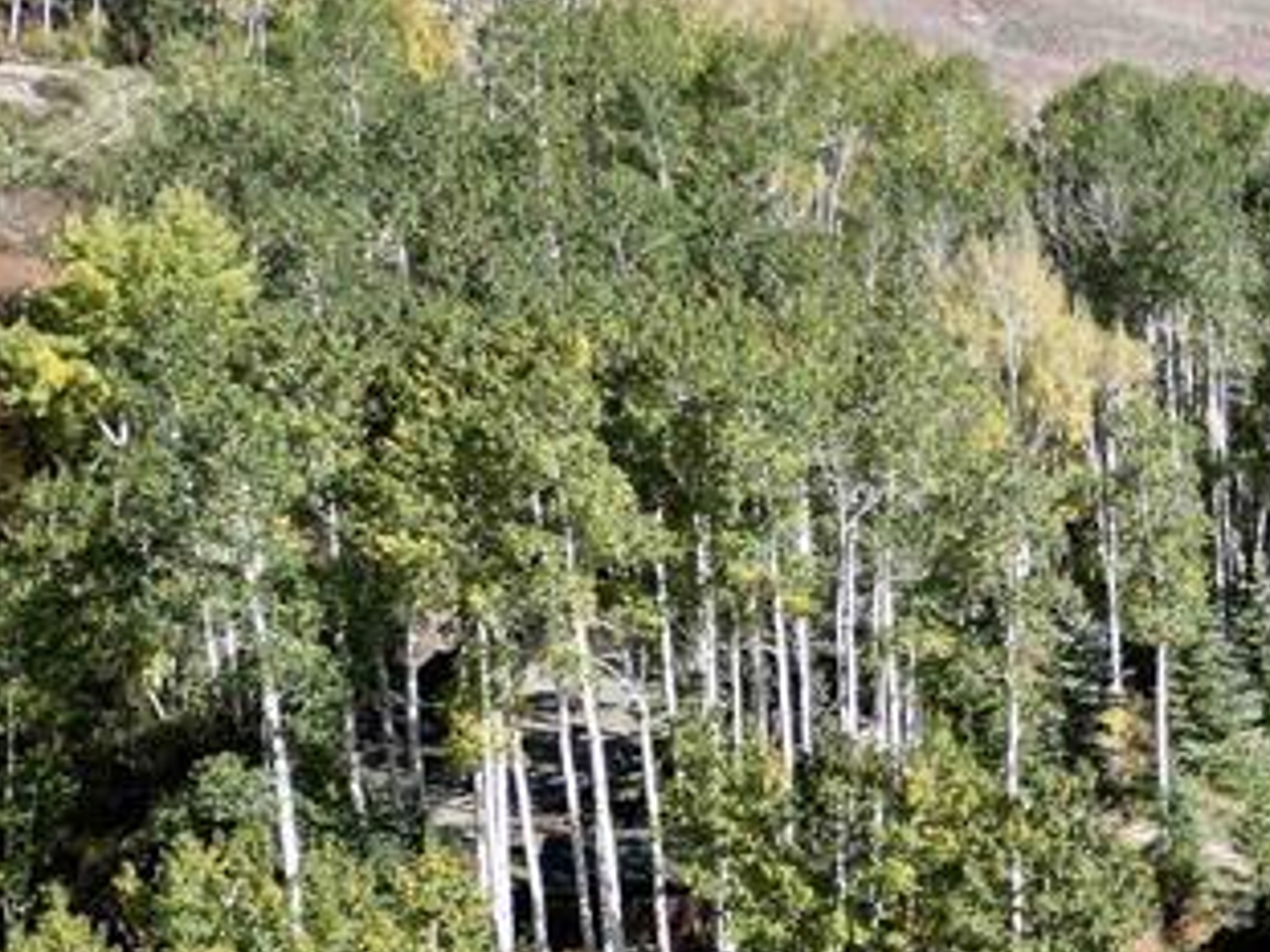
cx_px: 1723
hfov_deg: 21.9
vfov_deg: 18.6
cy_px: 449
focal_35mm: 79
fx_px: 2897
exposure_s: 1/2000
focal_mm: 6.72
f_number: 1.7
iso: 120
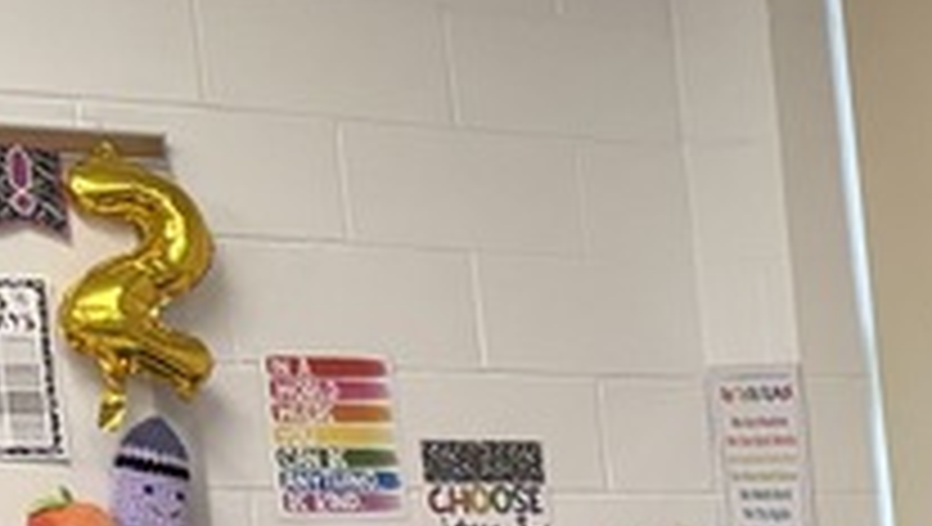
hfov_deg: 12.2
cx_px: 2251
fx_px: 3464
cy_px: 1236
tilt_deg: -11.0
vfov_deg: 8.1
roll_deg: +0.3
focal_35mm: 140
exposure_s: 1/60
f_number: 1.6
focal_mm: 5.96
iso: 160
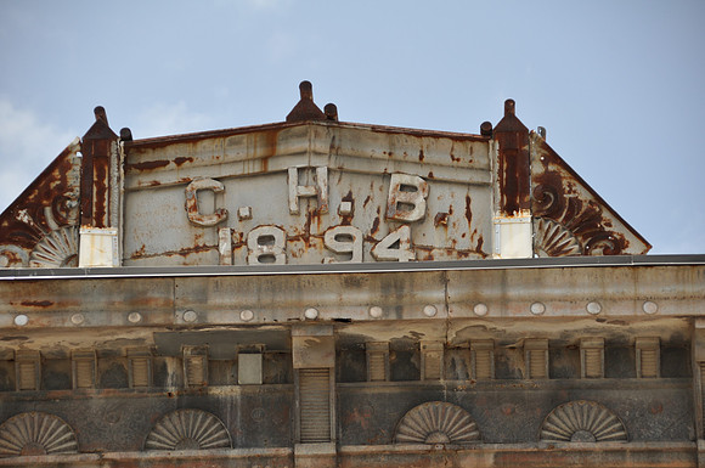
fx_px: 3813
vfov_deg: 7.0
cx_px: 352
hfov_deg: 10.6
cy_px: 234
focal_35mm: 195
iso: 220
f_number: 6
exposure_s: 1/500
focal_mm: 130
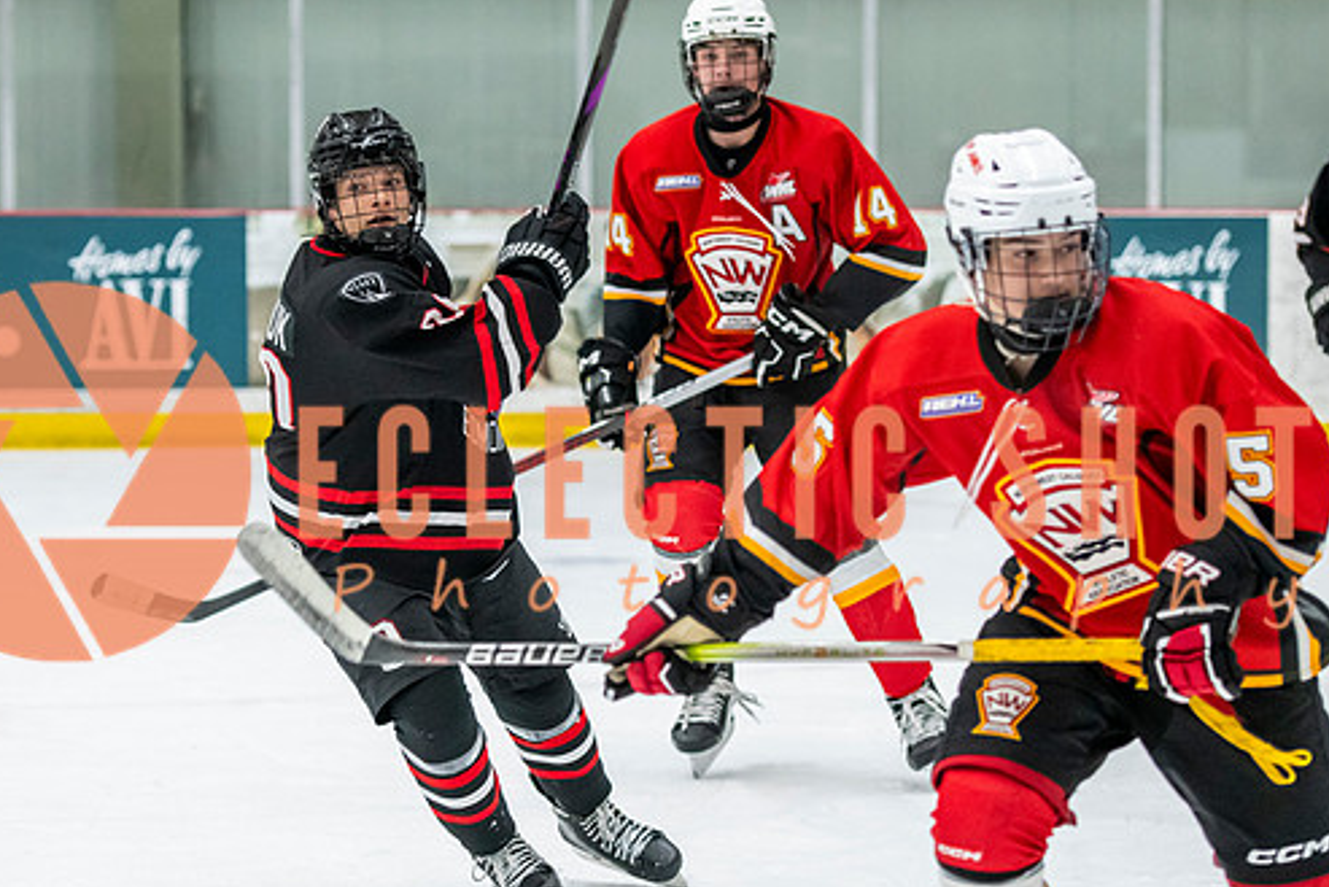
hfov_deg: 12.0
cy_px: 565
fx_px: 6314
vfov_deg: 8.0
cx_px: 513
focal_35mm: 171
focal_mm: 98
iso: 2000
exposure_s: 1/640
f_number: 3.2
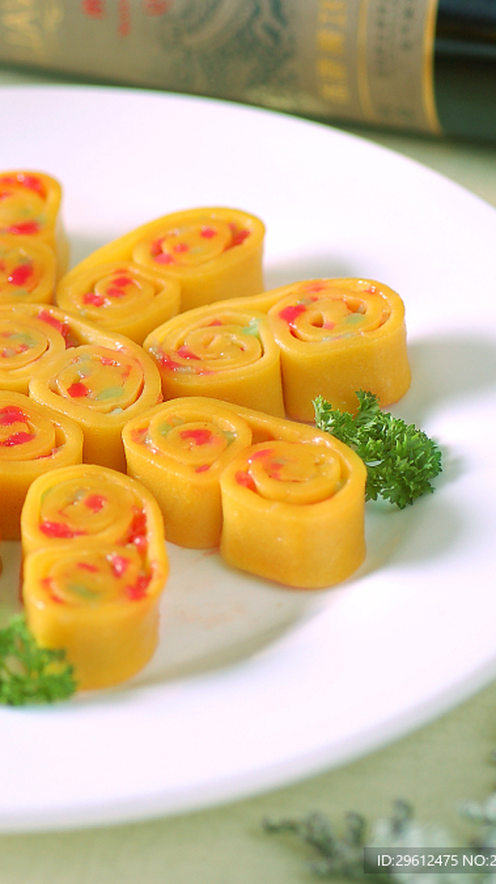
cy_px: 441
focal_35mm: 143
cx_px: 4
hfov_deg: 8.4
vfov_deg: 15.0
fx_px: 3348
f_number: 3.5
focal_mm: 60
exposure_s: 1/1000
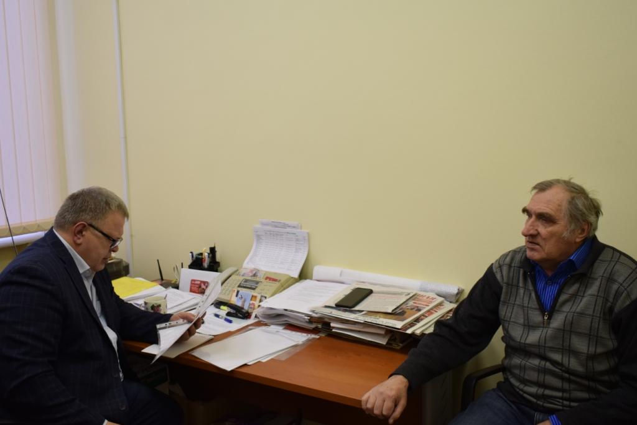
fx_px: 584
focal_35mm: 33
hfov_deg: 57.2
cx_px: 318
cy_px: 212
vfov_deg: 40.0
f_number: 4
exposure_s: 1/60
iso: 450
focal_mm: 22
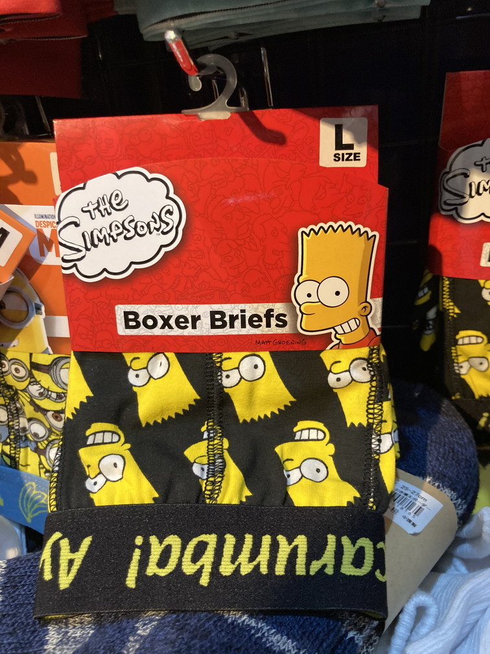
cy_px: 327
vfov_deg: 63.4
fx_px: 528
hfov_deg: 49.7
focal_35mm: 28
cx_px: 245
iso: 200
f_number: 1.8
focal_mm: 3.99
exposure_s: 1/50
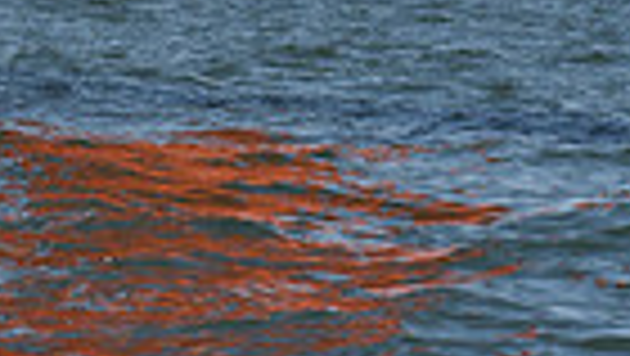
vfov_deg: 2.8
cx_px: -83
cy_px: -856
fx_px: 7122
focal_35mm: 426
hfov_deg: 5.0
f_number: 8
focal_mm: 98
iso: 250
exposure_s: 1/1250
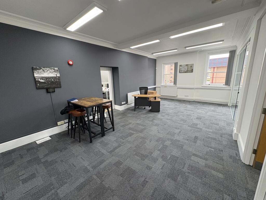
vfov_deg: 85.7
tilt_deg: -11.2
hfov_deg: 102.1
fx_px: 108
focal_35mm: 14
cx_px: 133
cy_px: 100
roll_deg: +2.3
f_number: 2.2
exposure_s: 1/100
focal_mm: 2.22
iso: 160
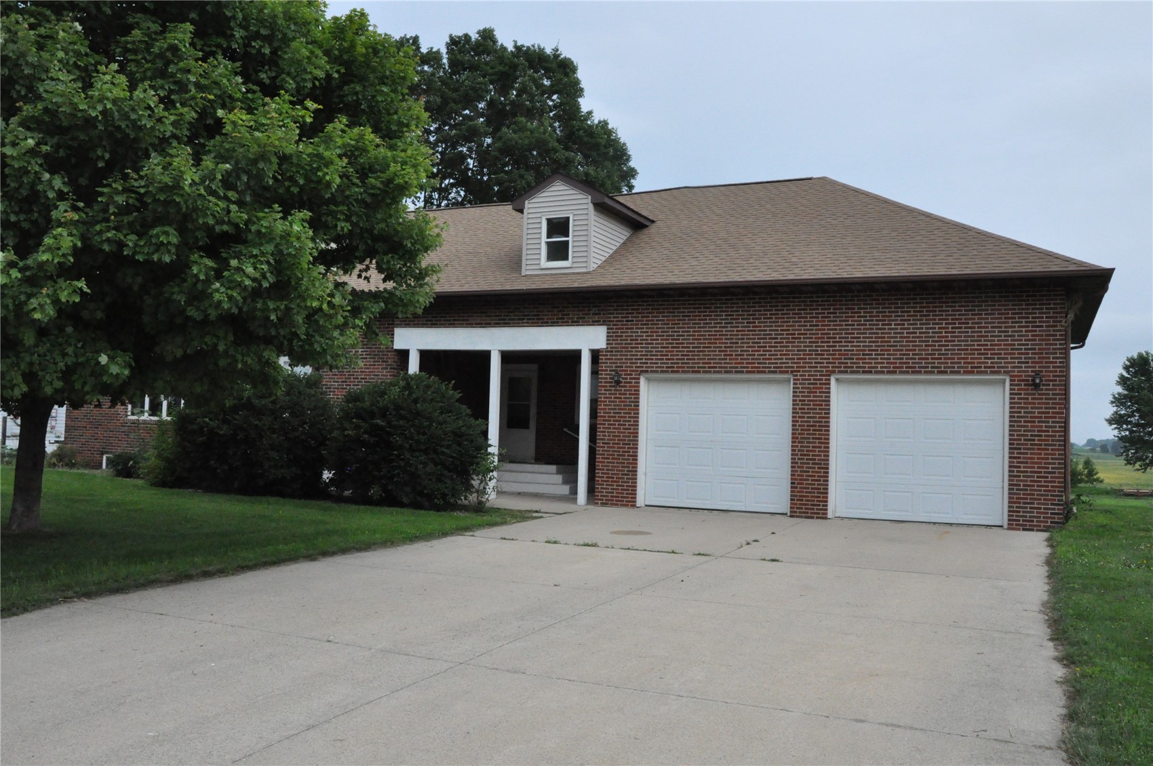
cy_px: 383
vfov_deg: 41.6
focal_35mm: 32
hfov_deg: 59.6
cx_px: 576
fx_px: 1008
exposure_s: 1/800
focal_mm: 21
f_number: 14
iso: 3200
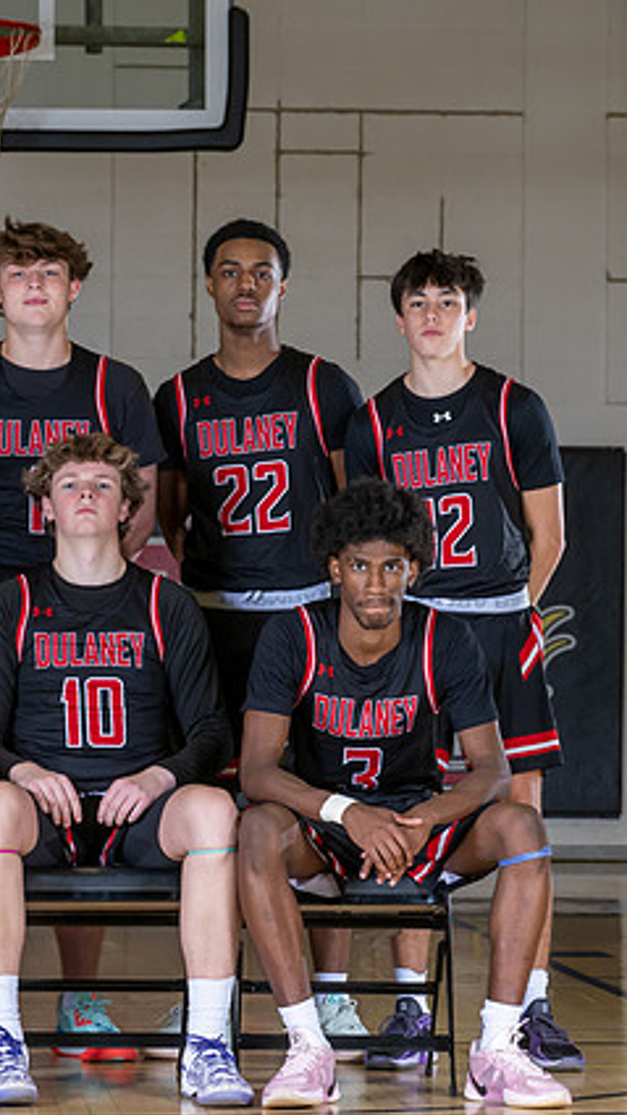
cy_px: 559
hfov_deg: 8.3
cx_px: 90
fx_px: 4287
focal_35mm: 145
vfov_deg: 14.8
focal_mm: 70
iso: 400
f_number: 6.3
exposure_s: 1/100
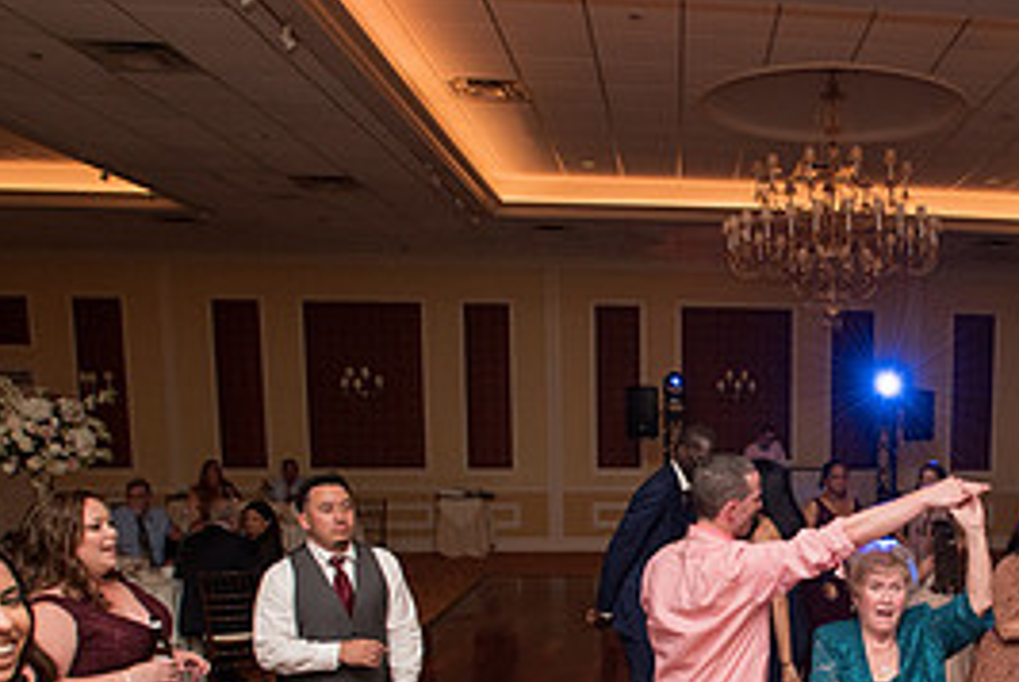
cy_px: 577
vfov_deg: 34.5
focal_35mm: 37
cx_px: 816
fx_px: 1048
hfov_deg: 48.9
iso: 640
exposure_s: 1/125
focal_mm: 17
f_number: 5.6
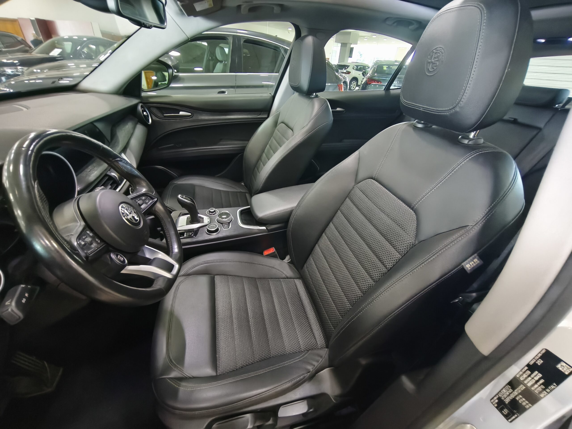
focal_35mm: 15
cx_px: 286
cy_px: 214
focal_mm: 1.91
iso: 1600
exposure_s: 1/16.7
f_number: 2.2
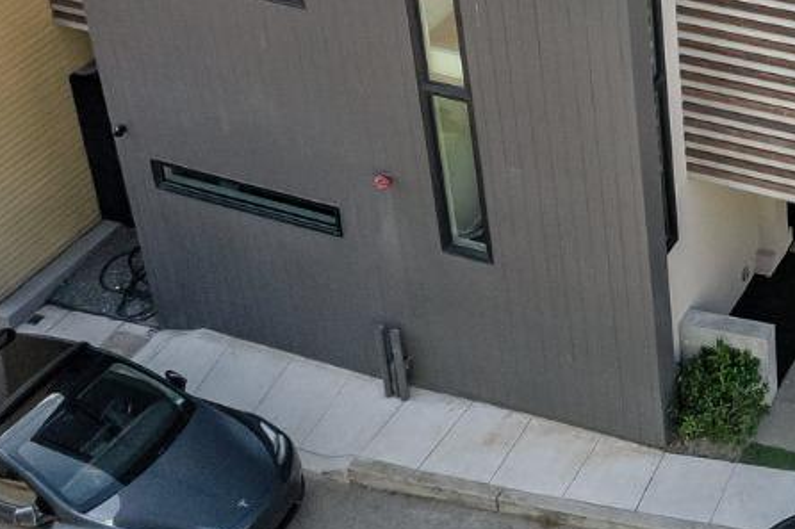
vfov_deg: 16.6
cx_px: 954
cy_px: -281
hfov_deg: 24.7
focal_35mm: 74
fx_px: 1633
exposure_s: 1/640
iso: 200
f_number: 2.8
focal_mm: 8.38
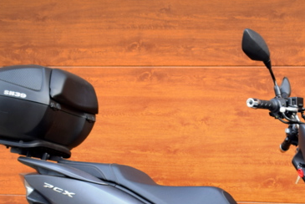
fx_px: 1060
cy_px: 211
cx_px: 228
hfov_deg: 16.3
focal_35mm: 125
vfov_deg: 10.9
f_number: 6.3
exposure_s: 1/125
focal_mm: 38
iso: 400
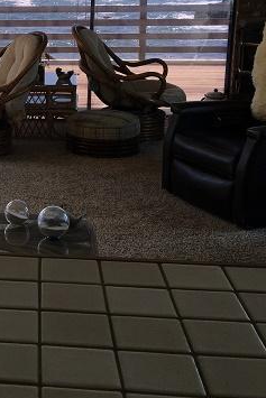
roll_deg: +0.4
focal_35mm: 68
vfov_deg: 29.4
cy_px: 123
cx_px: -57
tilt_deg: -12.9
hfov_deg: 18.9
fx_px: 753
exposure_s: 1/120
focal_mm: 4.15
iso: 32
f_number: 2.2
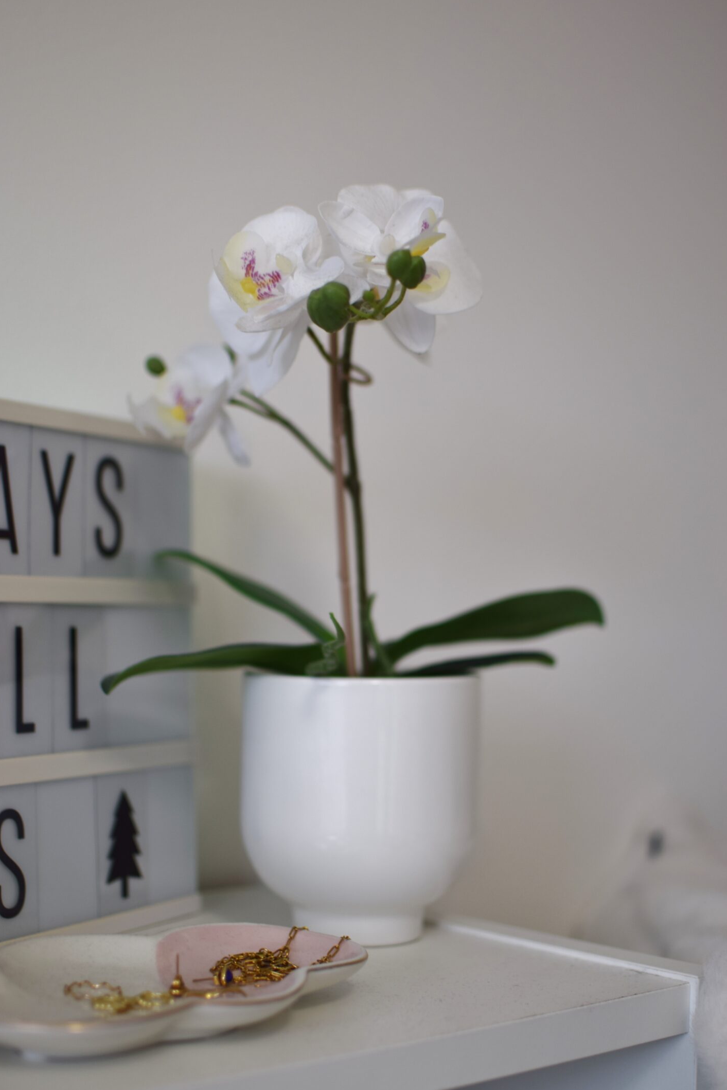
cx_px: 360
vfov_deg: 37.2
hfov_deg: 25.3
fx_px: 1621
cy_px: 550
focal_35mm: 54
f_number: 1.8
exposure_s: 1/40
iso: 100
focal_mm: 35
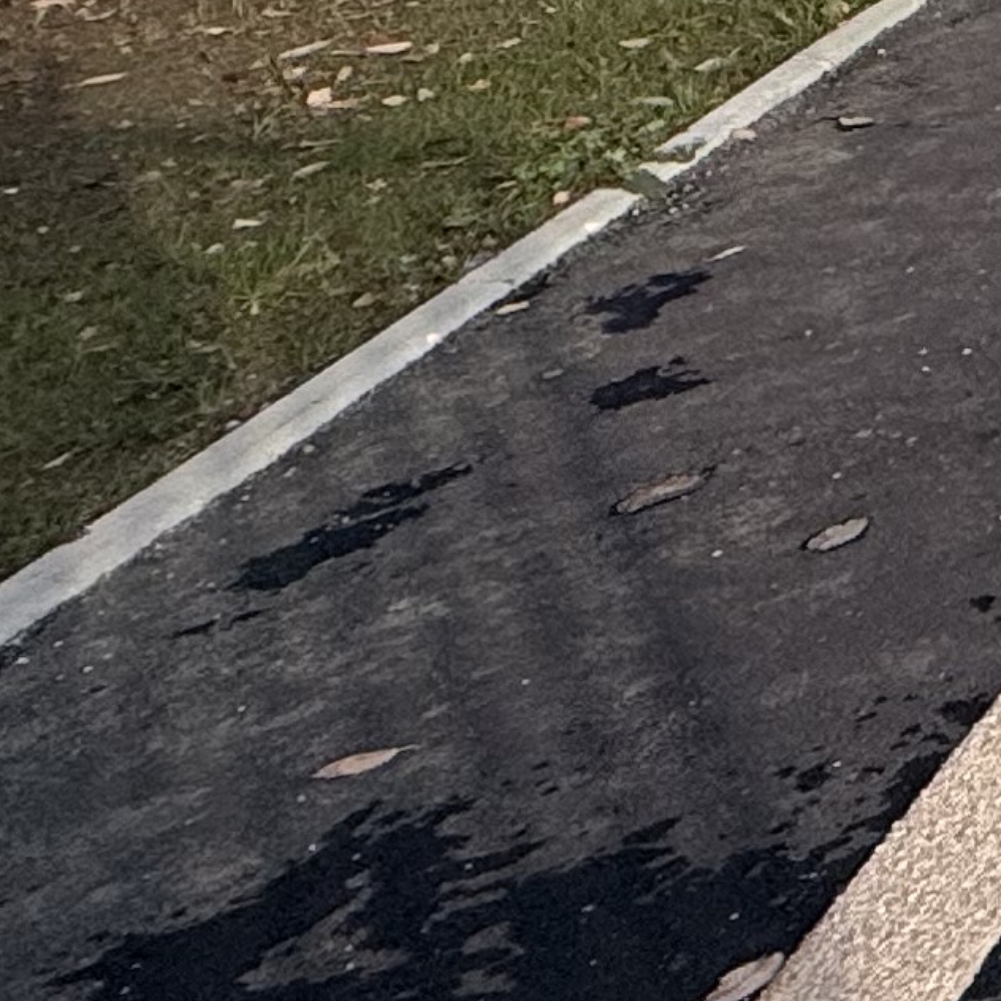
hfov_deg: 12.5
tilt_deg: +2.8
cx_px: 2792
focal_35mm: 79
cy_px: -803
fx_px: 2585
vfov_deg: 17.7
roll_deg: +0.3
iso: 50
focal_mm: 2.22
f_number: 2.2
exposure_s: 1/1497
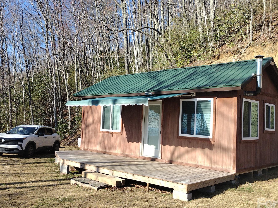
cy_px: 109
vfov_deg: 45.4
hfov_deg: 58.3
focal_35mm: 31
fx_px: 249
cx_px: 148
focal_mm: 4.71
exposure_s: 1/1105
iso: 100
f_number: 1.7
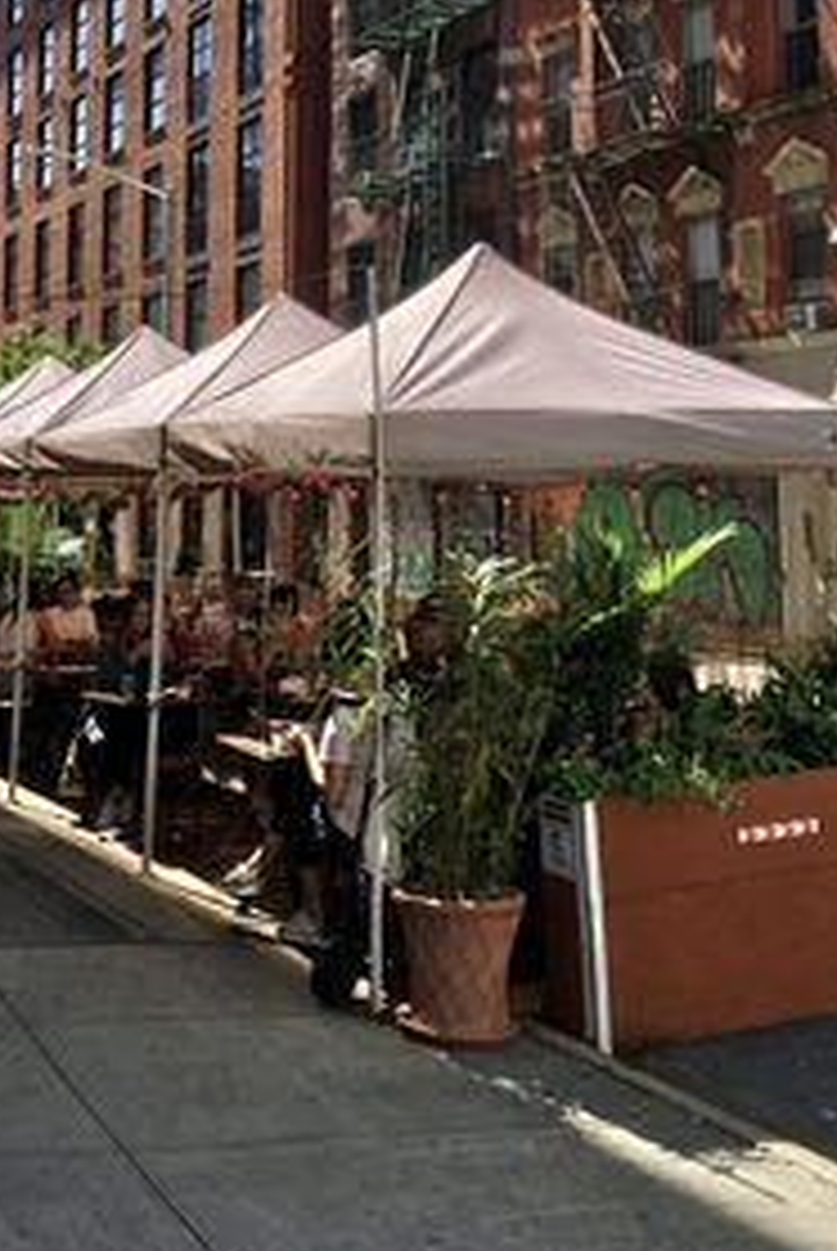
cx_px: 306
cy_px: 238
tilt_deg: +11.9
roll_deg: -0.9
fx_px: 1809
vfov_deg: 36.7
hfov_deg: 26.0
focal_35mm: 52
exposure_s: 1/1221
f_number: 2.2
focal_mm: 4.15
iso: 25
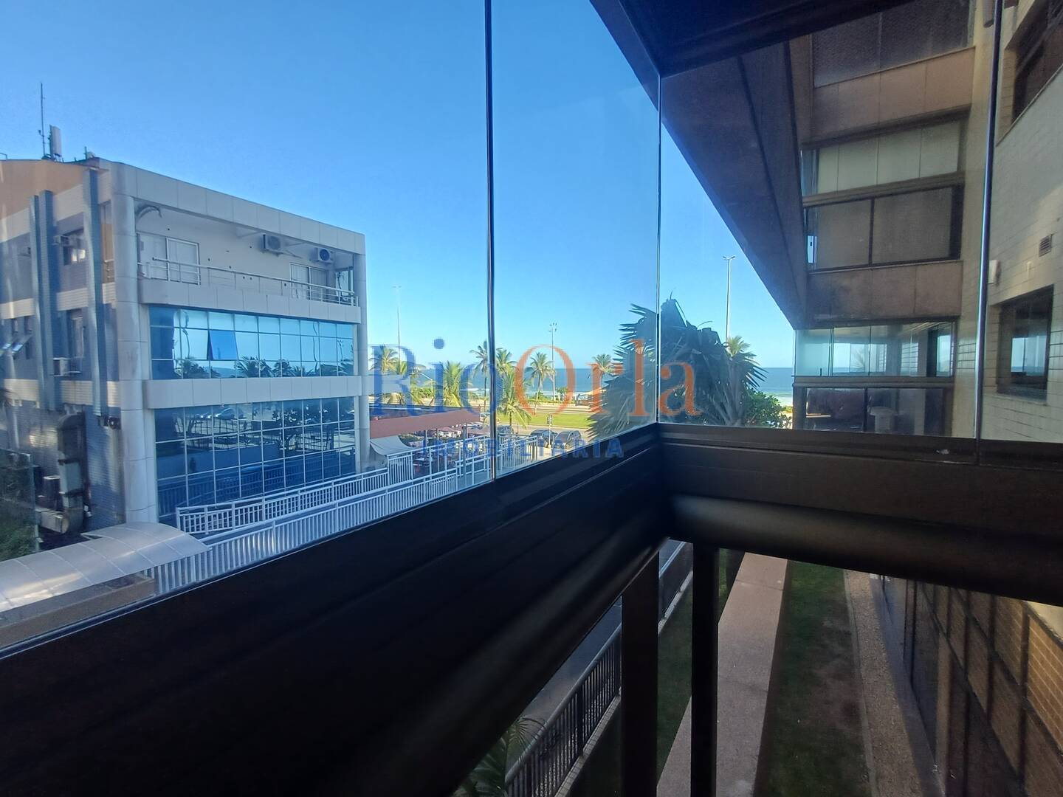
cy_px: 398
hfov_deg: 94.5
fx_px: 491
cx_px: 532
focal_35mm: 16
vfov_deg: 78.1
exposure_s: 1/407
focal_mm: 1.64
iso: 40
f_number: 2.2
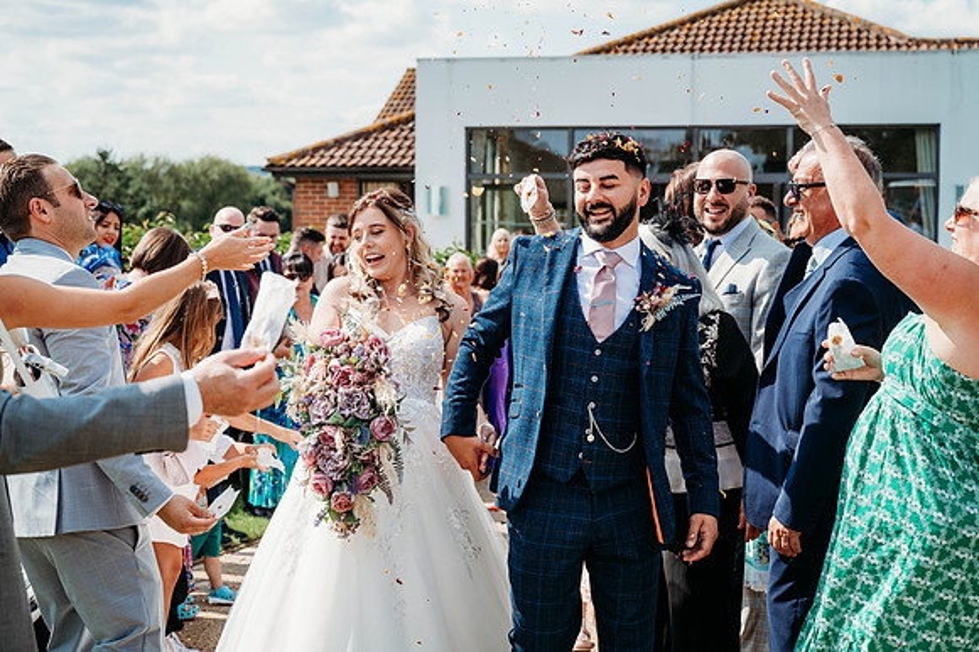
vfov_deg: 23.0
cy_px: 326
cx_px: 490
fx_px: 1603
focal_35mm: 59
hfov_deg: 34.0
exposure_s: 1/800
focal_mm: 59
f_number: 5
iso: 200
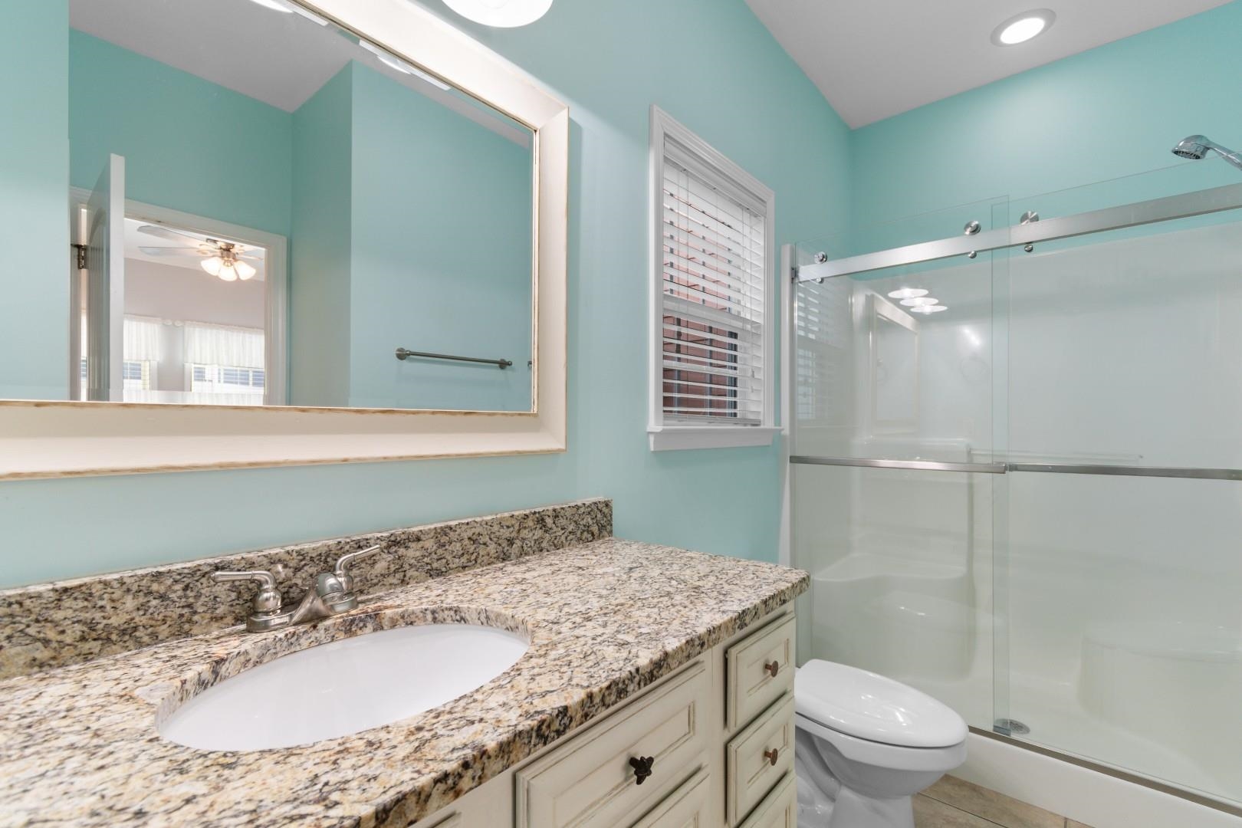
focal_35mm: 15
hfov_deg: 100.4
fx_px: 517
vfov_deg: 77.3
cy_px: 414
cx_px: 621
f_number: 4.5
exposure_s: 1/6
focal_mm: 10
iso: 100
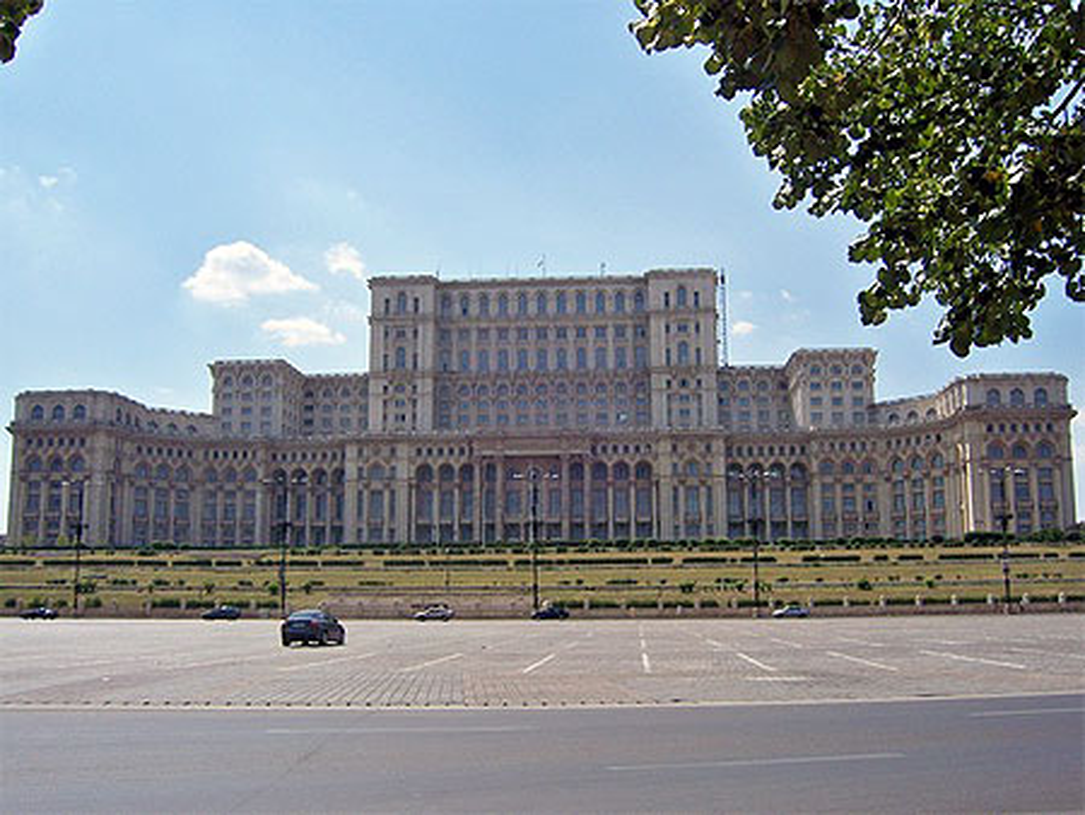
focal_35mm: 36
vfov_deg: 39.7
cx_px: 542
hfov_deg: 51.3
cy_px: 408
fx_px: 1129
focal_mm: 6
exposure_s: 1/1250
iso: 80
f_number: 4.5
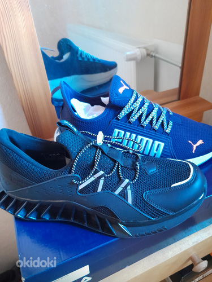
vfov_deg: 65.3
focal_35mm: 27
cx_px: 106
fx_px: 220
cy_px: 141
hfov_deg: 51.4
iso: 800
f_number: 1.8
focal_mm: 4
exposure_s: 1/20
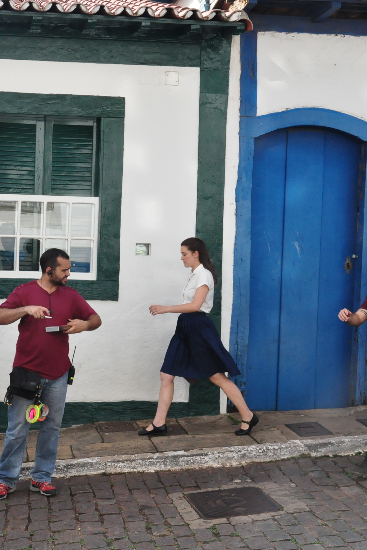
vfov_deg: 35.2
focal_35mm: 57
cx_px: 70
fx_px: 868
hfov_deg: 23.5
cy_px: 275
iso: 1250
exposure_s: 1/640
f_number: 11
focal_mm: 25
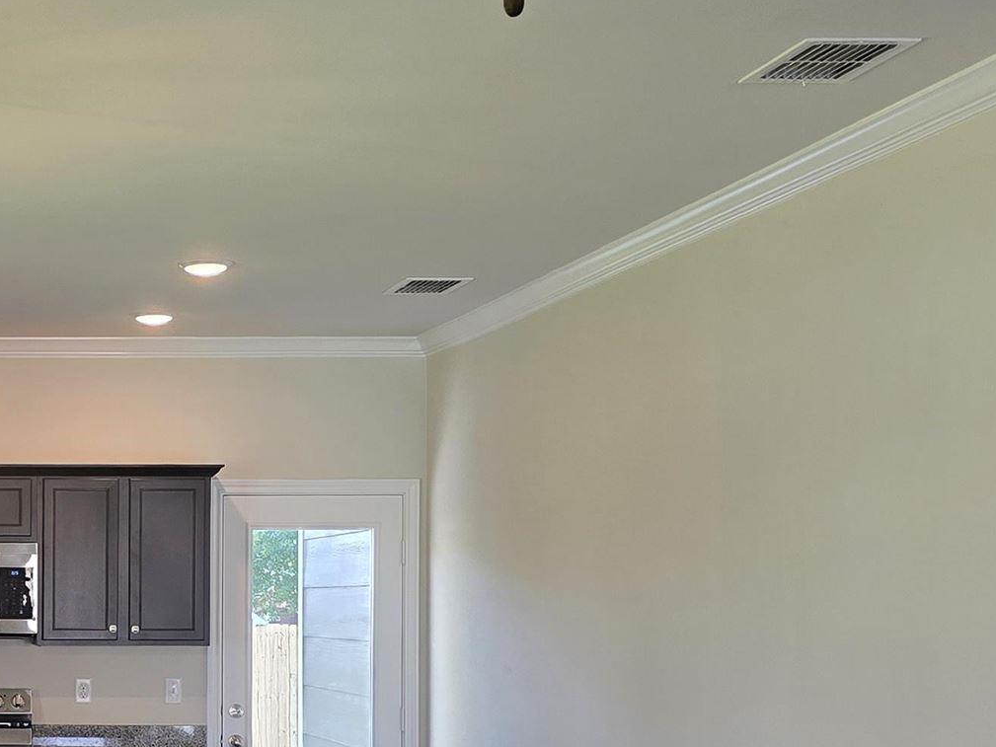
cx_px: -115
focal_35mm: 70
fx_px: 2014
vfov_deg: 20.6
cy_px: 653
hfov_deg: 25.6
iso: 80
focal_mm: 6.3
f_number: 1.7
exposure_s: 1/120
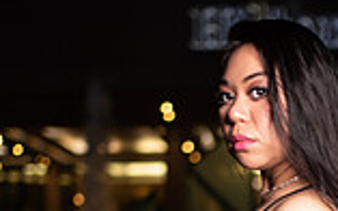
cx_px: 288
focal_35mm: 102
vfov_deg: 12.3
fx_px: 939
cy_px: 299
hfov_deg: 20.1
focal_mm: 35
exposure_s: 1/640
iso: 800
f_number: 1.4
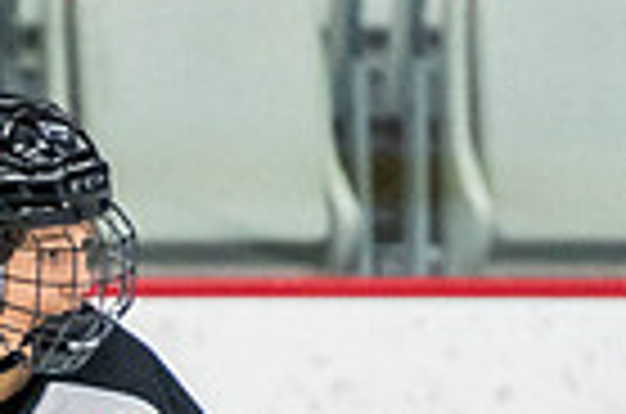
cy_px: 691
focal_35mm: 1423
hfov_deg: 1.5
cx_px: -103
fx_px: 24688
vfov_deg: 1.0
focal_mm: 195
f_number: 2.8
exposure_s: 1/640
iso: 2500
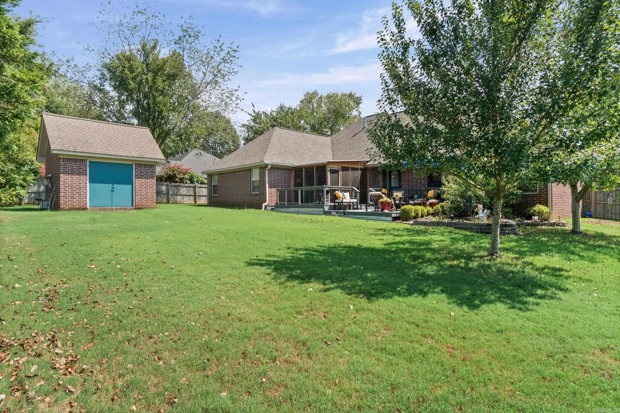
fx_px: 336
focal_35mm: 20
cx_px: 310
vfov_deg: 63.2
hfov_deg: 85.4
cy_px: 206
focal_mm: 13
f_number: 9
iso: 250
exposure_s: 1/60
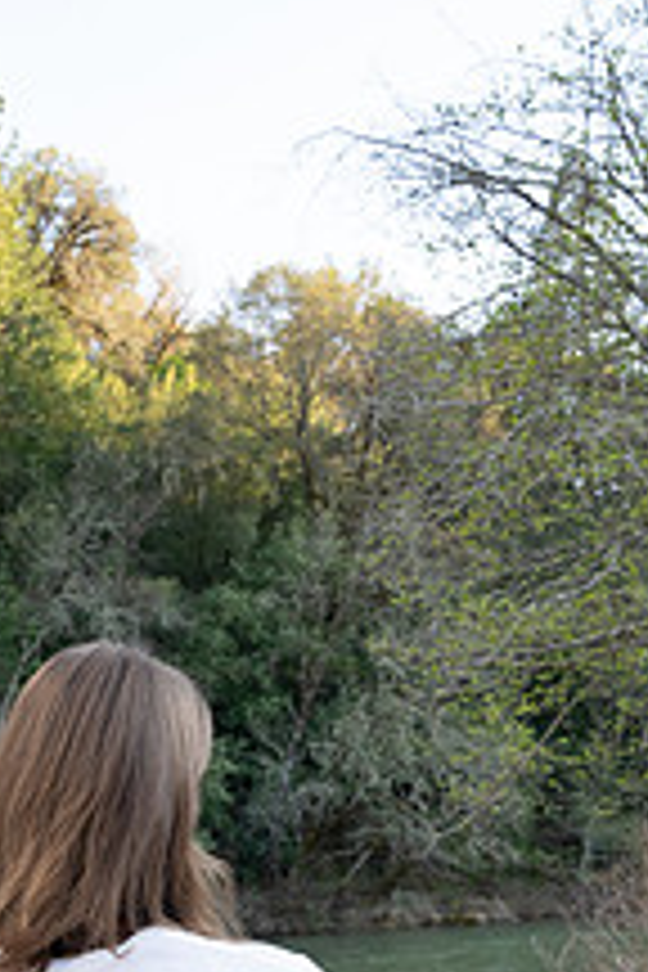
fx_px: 1350
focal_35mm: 50
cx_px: 171
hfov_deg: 26.7
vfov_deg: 36.7
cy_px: 904
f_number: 6.3
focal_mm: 24
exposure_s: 1/125
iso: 500
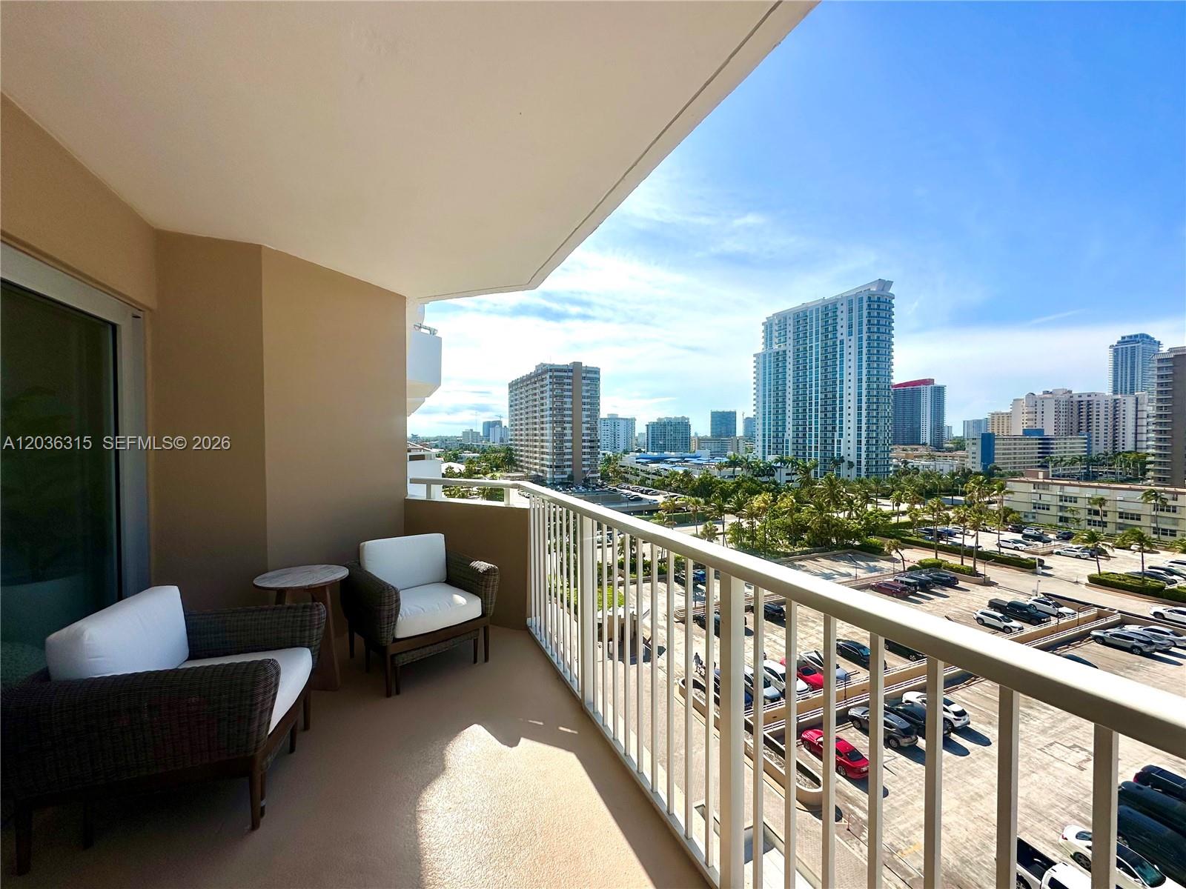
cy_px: 444
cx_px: 593
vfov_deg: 85.7
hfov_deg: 102.1
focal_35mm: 14
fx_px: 480
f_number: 2.2
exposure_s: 1/4132
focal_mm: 2.22
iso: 50
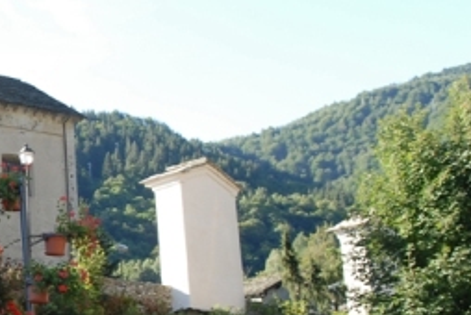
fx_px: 1257
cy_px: 220
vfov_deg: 14.3
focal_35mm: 96
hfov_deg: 19.5
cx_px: -143
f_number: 5.6
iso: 100
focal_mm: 24
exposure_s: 1/60
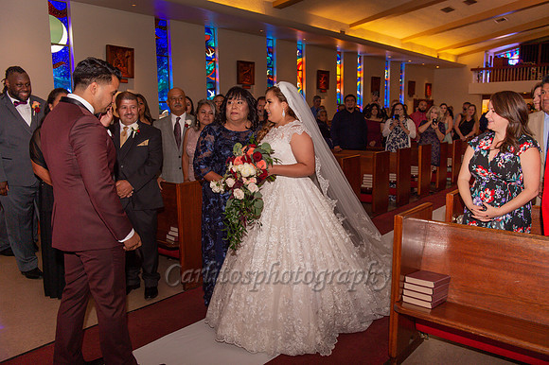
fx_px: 472
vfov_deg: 42.3
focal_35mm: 31
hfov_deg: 60.3
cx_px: 274
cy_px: 182
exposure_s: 1/250
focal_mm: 31
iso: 400
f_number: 4.5
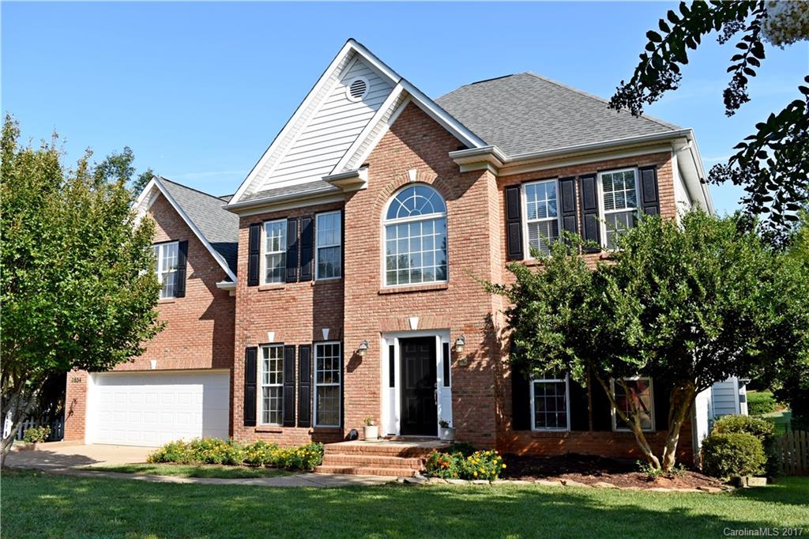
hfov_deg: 61.9
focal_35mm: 30
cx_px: 404
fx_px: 674
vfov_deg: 43.6
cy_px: 270
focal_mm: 20
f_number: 7.1
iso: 100
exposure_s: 1/200
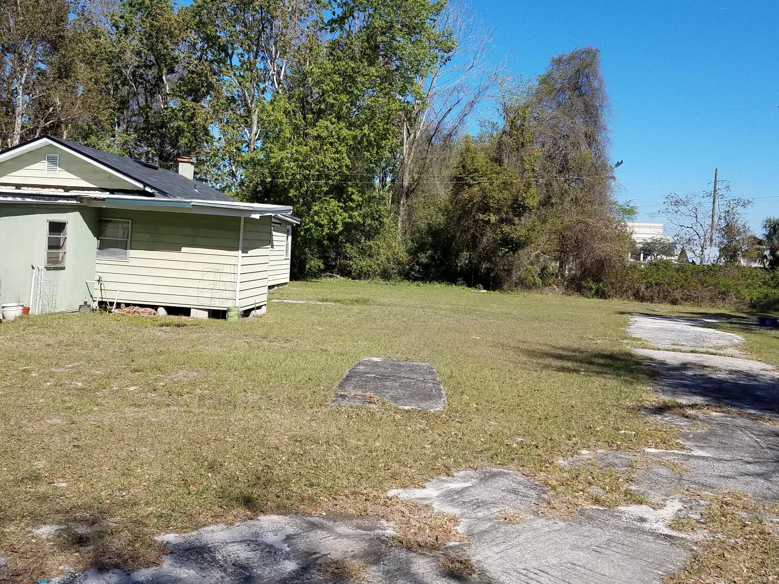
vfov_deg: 42.9
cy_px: 264
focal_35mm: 33
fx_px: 743
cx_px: 341
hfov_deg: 55.2
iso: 40
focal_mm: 4.2
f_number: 1.7
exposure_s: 1/2064
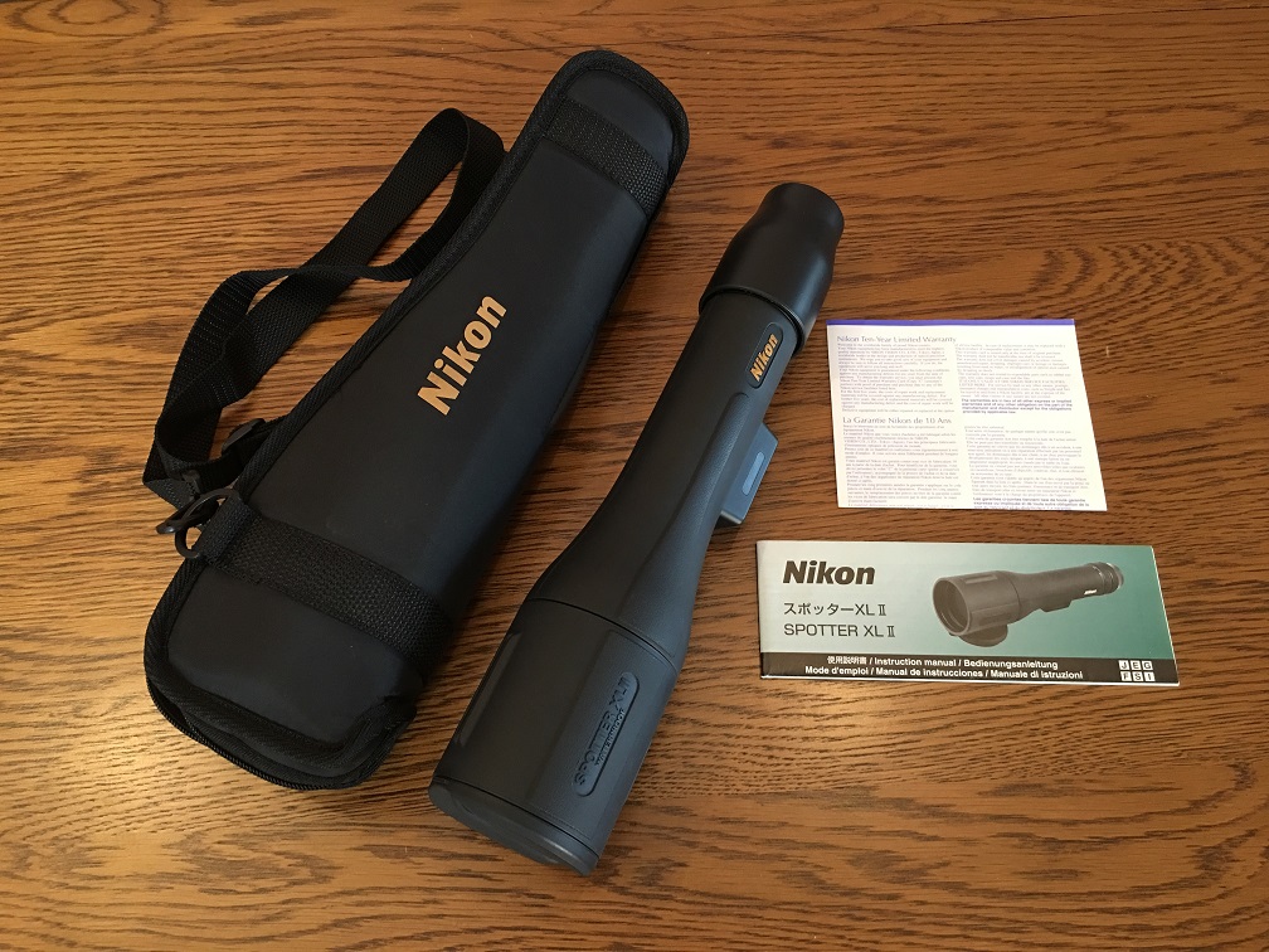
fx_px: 1063
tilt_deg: -65.3
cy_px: 476
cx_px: 634
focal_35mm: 29
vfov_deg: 48.2
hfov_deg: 61.7
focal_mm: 4.15
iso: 100
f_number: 2.2
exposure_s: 1/8
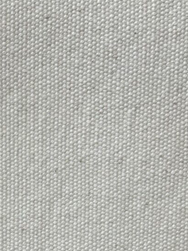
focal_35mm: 123
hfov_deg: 11.6
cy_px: 519
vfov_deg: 13.5
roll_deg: -0.4
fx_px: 890
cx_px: -90
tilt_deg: -9.2
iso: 50
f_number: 1.5
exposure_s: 1/1000
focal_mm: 5.7
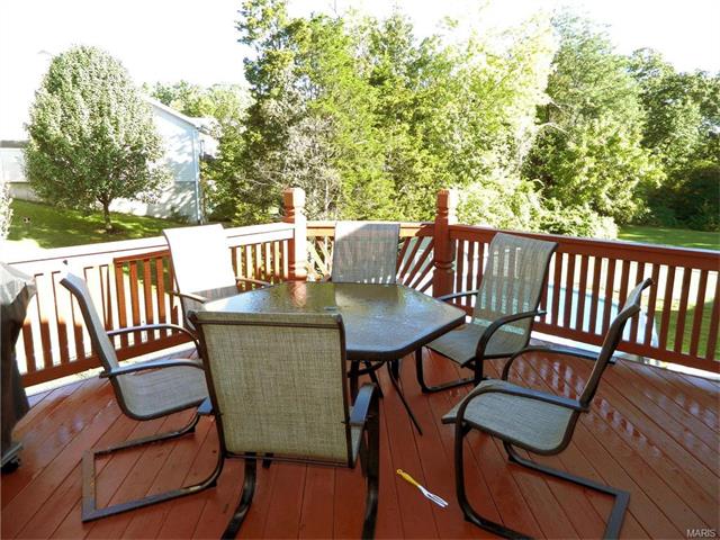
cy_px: 270
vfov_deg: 54.9
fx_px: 520
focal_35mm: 25
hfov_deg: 69.4
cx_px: 360
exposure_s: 1/100
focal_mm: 4.5
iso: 110
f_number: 3.1
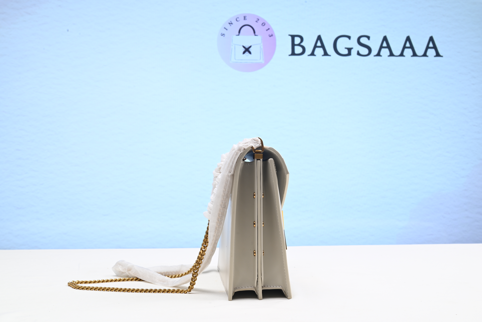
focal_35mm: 41
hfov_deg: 47.4
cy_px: 161
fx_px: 549
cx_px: 241
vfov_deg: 32.7
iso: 100
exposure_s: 1/2
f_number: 16
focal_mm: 41
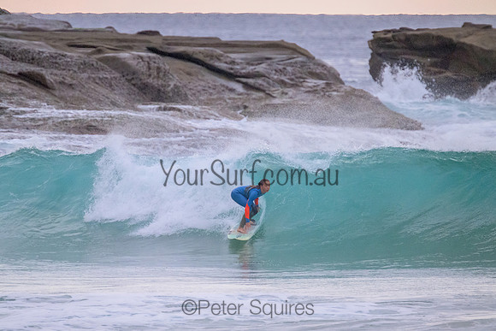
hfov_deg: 2.5
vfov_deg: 1.7
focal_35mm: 816
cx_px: 248
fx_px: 11240
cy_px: 166
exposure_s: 1/320
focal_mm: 800
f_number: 11
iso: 8000
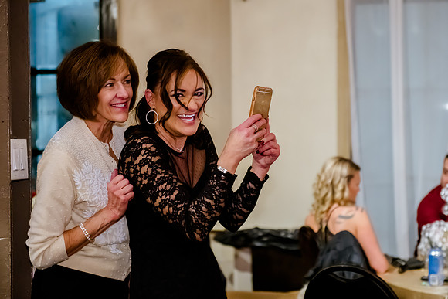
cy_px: 151
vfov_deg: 17.2
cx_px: 240
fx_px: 986
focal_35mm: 79
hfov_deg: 25.6
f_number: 2.8
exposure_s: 1/125
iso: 5000
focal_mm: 70
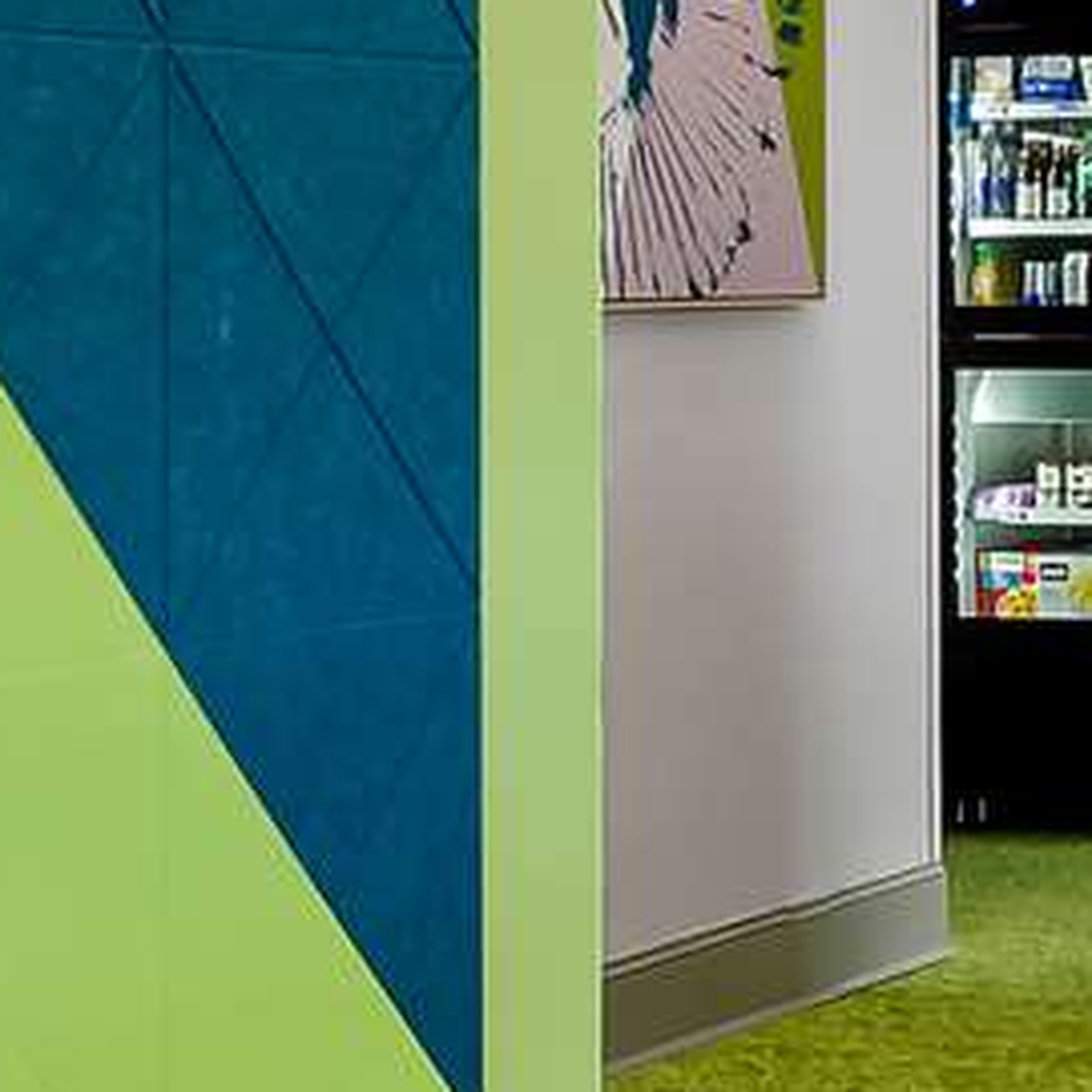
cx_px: 1161
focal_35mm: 113
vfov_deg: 15.4
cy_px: 355
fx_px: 4033
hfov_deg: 15.1
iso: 200
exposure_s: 1/6
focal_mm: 16
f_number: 8
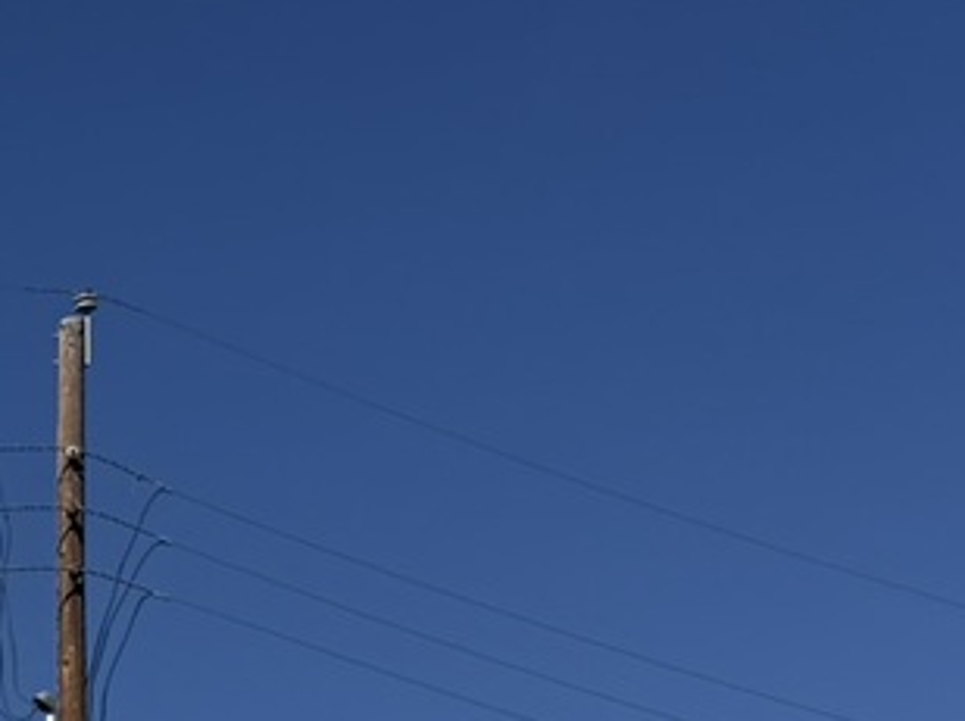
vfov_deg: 11.6
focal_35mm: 112
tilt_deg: +7.8
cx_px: -425
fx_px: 3119
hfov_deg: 16.3
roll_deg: +0.2
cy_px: 1514
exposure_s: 1/9091
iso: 80
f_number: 1.78
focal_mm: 6.76
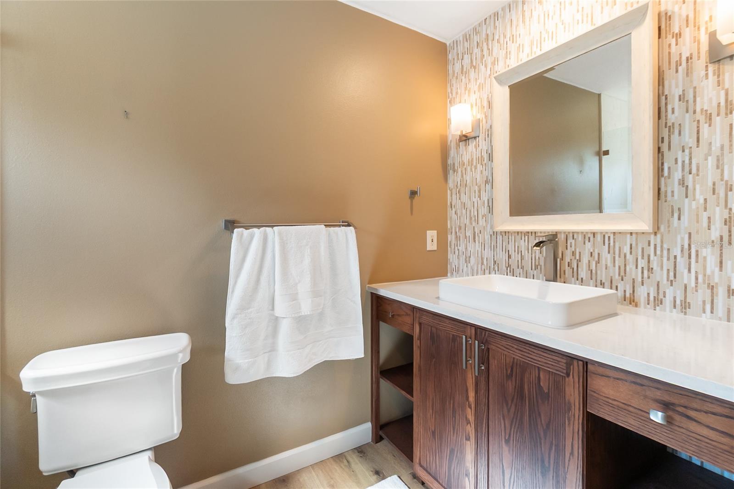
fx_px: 306
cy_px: 244
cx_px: 367
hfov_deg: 100.4
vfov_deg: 77.3
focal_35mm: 15
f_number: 4
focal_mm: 10
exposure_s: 1/90
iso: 1250
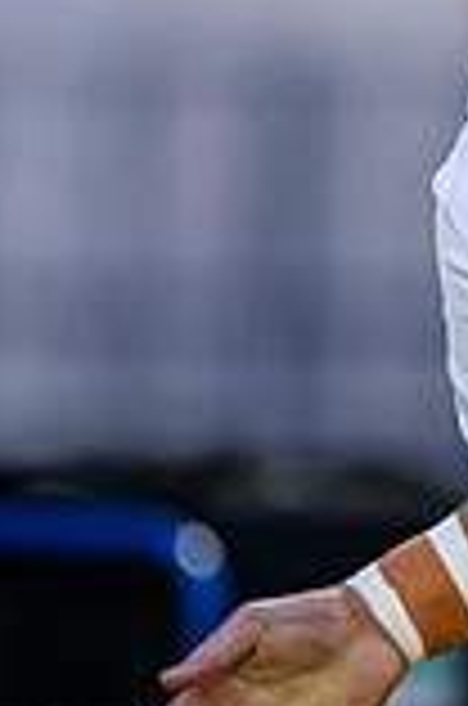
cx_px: 1090
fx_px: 41109
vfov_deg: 1.0
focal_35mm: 2099
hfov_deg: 0.7
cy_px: 99
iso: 4000
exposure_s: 1/1600
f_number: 3.2
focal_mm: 400
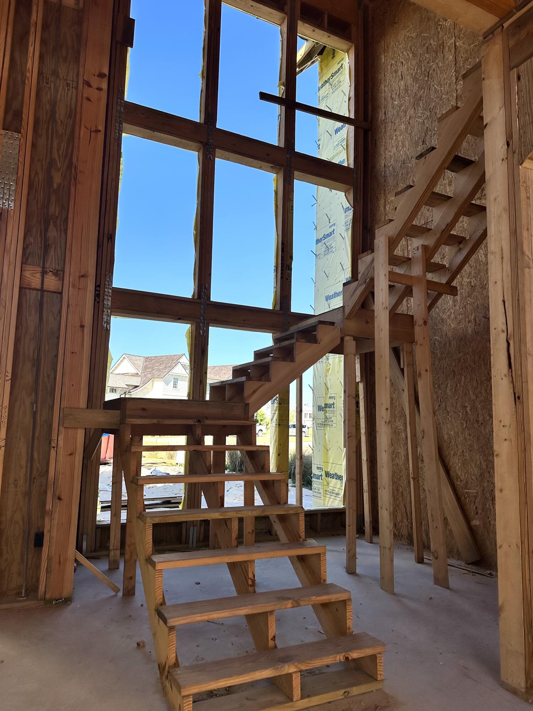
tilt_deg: +7.3
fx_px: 493
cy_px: 356
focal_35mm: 24
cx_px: 266
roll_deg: -2.6
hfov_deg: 56.8
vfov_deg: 71.6
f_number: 1.78
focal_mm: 6.86
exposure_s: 1/3058
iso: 80
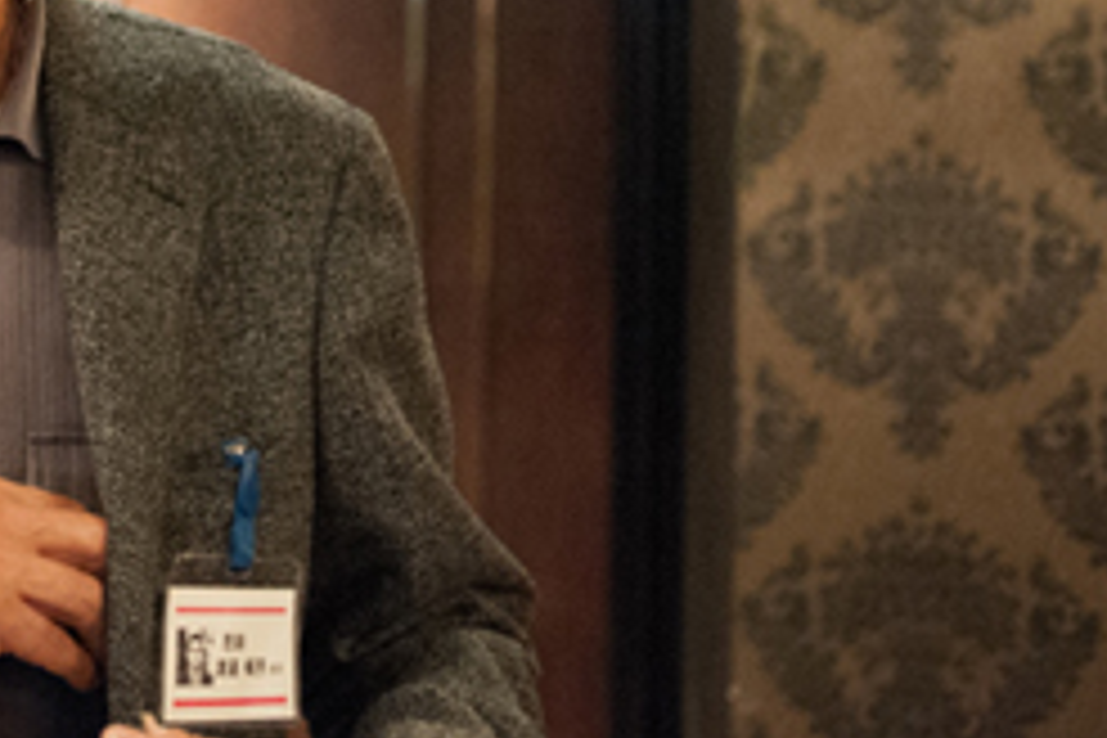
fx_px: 2798
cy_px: -144
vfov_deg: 14.5
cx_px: -153
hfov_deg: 21.1
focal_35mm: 91
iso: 5600
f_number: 2.8
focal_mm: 35
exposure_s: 1/100
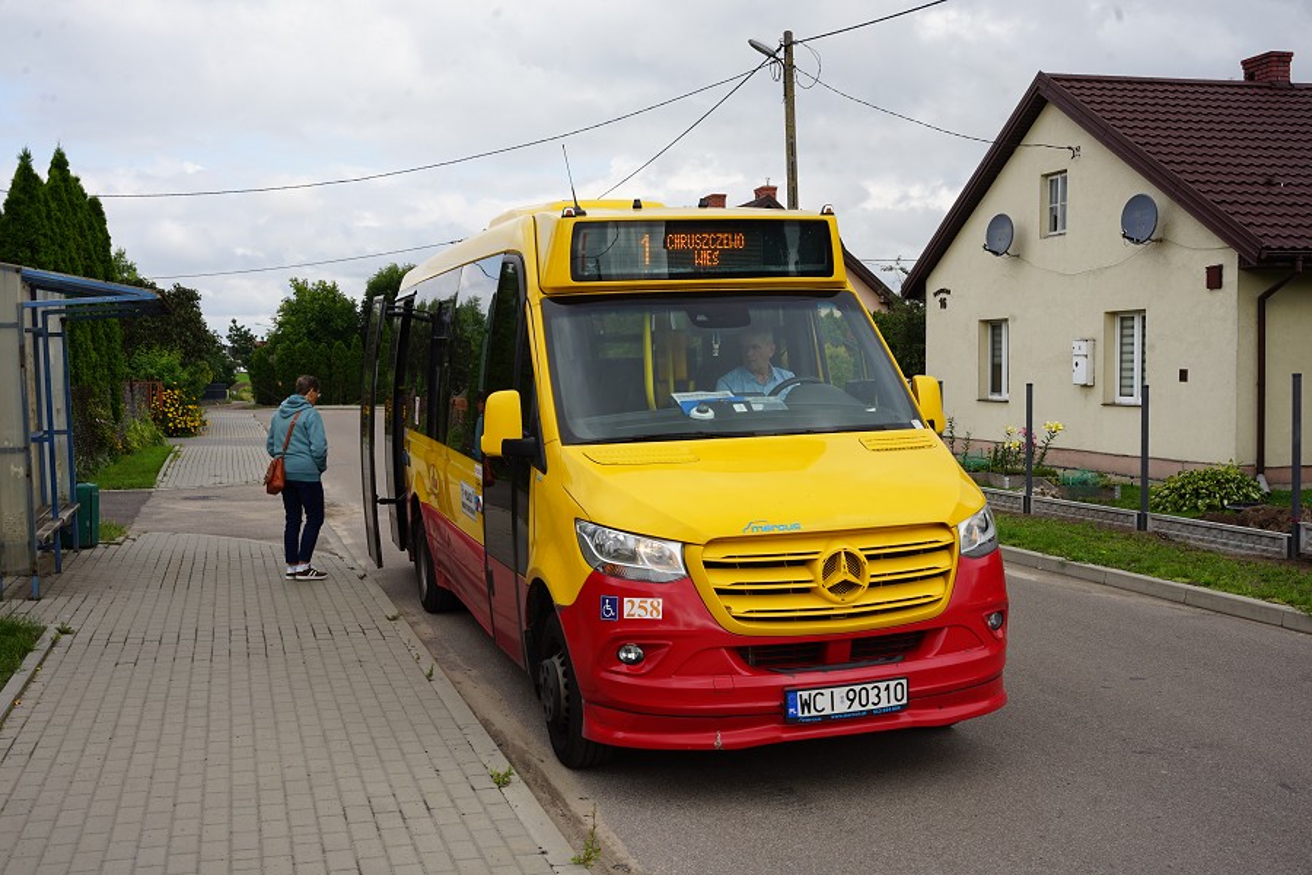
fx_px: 1436
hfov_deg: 49.1
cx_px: 656
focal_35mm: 39
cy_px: 438
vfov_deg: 33.9
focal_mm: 39.4
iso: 100
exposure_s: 1/80
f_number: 13
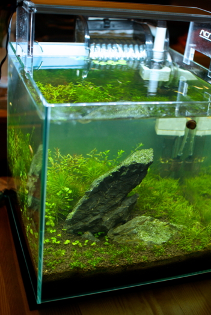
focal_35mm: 45
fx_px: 395
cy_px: 158
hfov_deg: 29.9
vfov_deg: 43.6
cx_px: 106
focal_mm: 30
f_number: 2.5
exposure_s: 1/250
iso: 400
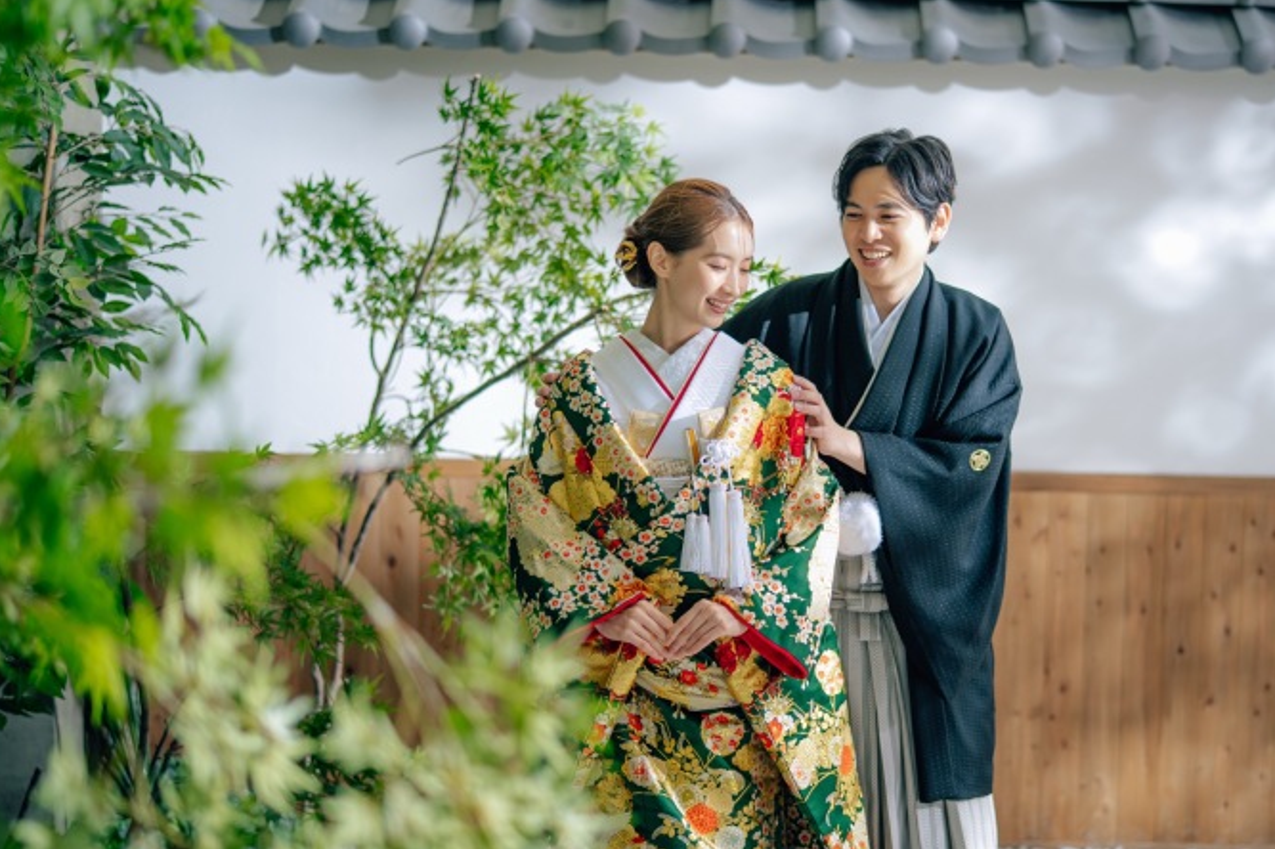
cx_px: 755
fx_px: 2124
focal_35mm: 60
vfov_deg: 22.6
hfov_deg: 33.3
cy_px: 443
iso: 125
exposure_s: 1/160
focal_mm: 50
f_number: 1.4
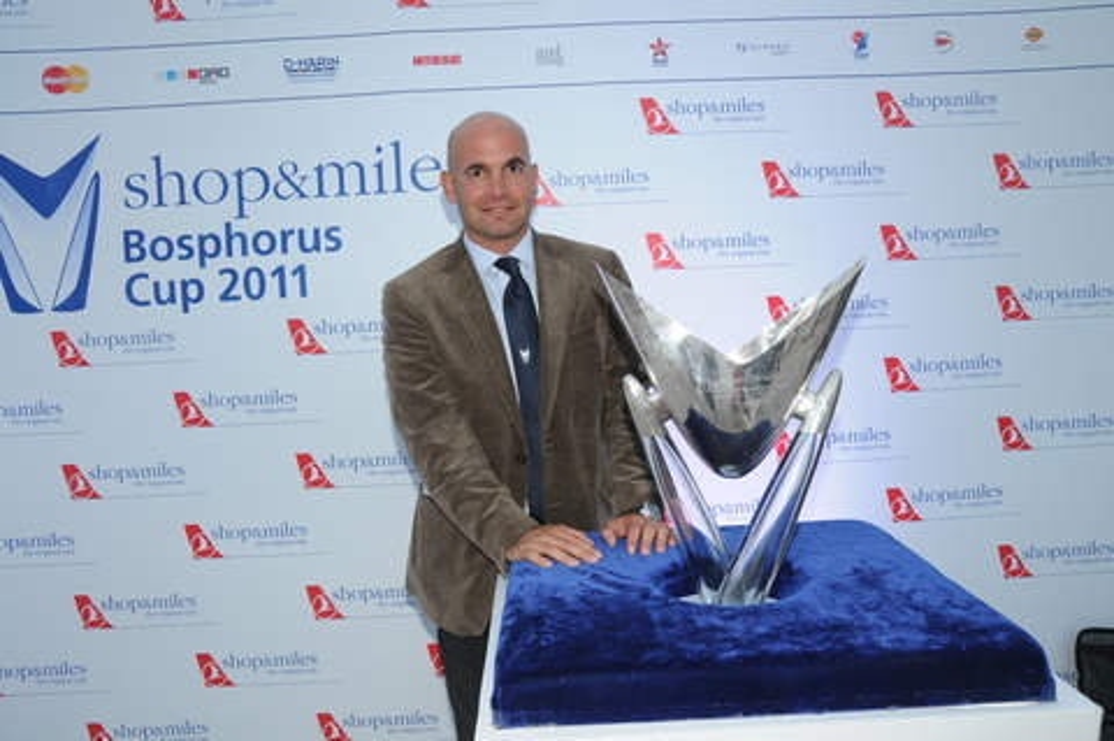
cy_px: 370
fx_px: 927
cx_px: 557
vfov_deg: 43.5
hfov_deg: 62.0
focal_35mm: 30
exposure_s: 1/160
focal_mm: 20
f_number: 6.3
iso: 400
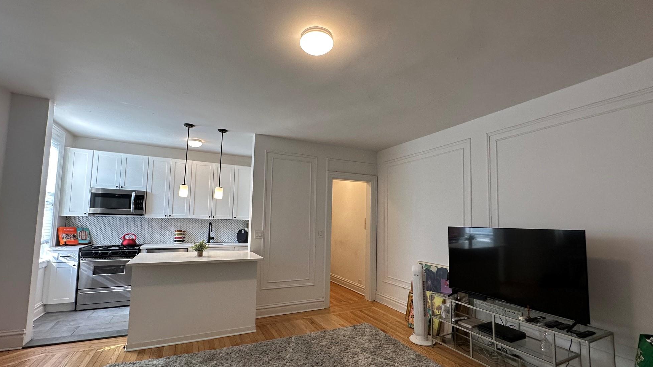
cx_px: 318
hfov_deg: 99.3
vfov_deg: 66.9
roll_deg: -1.6
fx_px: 277
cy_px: 201
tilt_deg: +3.9
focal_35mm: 16
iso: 160
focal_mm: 2.22
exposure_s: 1/120
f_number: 2.2
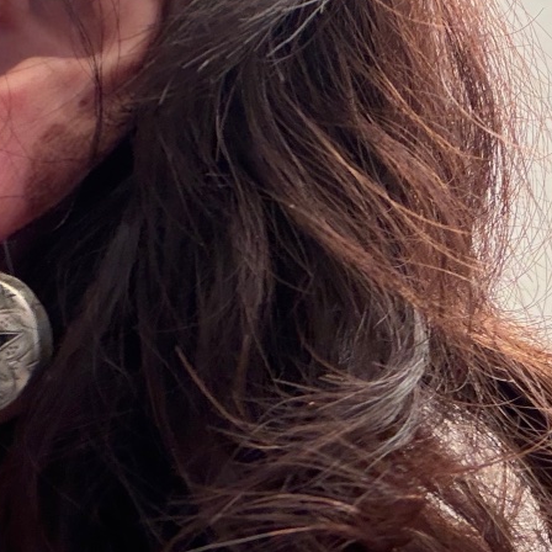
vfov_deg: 24.2
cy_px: 190
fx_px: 1281
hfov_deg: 24.3
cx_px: 221
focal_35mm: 71
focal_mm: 2.71
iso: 250
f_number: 1.9
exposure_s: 1/33
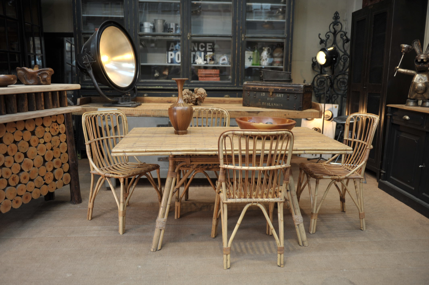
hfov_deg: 63.7
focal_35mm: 29
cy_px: 142
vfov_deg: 44.9
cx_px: 214
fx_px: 345
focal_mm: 29
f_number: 2.8
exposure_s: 1/50
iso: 400
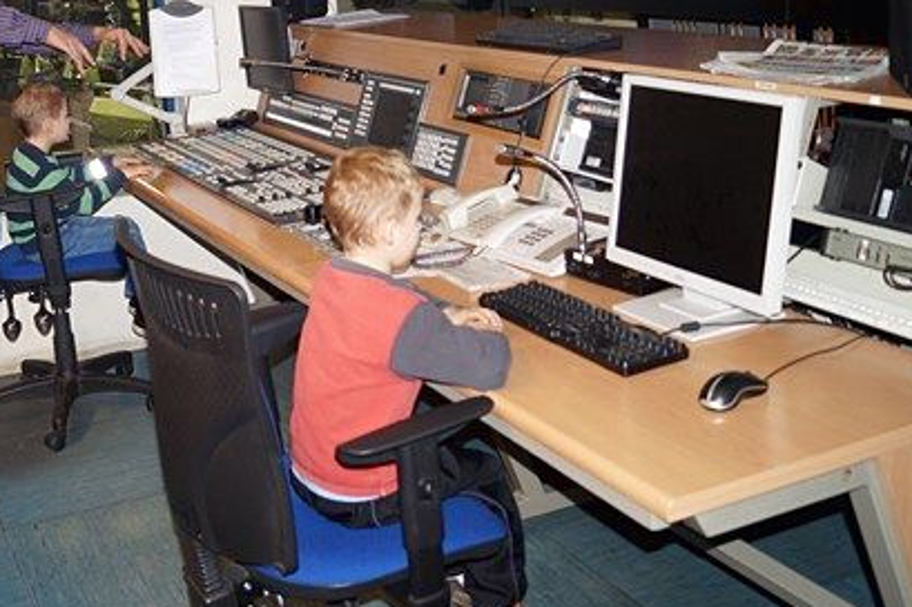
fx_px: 1190
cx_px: 225
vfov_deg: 28.2
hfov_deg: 40.7
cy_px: 147
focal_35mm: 47
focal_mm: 20
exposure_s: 1/80
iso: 640
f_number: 3.5
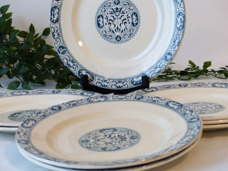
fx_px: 665
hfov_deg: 19.4
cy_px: 86
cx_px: 114
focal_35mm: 101
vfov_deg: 14.6
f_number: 2.8
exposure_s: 1/25
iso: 400
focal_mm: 16.9
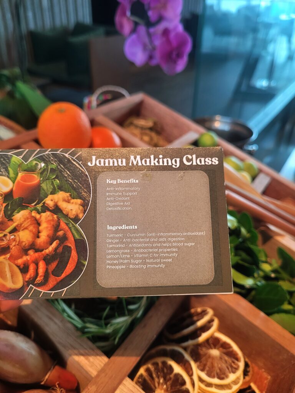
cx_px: 148
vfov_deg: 67.3
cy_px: 196
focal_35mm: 26
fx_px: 295
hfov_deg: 53.1
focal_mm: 5.4
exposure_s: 1/50
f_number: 1.8
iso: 250
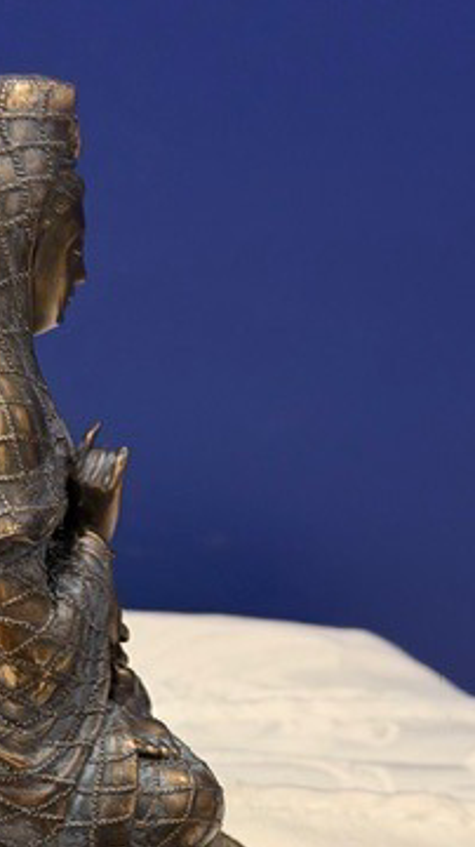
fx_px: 2086
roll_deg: -3.9
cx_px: 155
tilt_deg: -19.5
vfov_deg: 22.6
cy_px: 678
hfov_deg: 13.0
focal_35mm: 93
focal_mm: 6.76
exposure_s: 1/40
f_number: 1.78
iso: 400
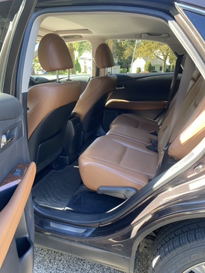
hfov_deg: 53.1
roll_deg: -1.4
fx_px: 205
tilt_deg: -16.1
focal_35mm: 26
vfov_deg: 67.3
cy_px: 136
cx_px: 102
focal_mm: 4.25
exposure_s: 1/121
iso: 100
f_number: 1.8
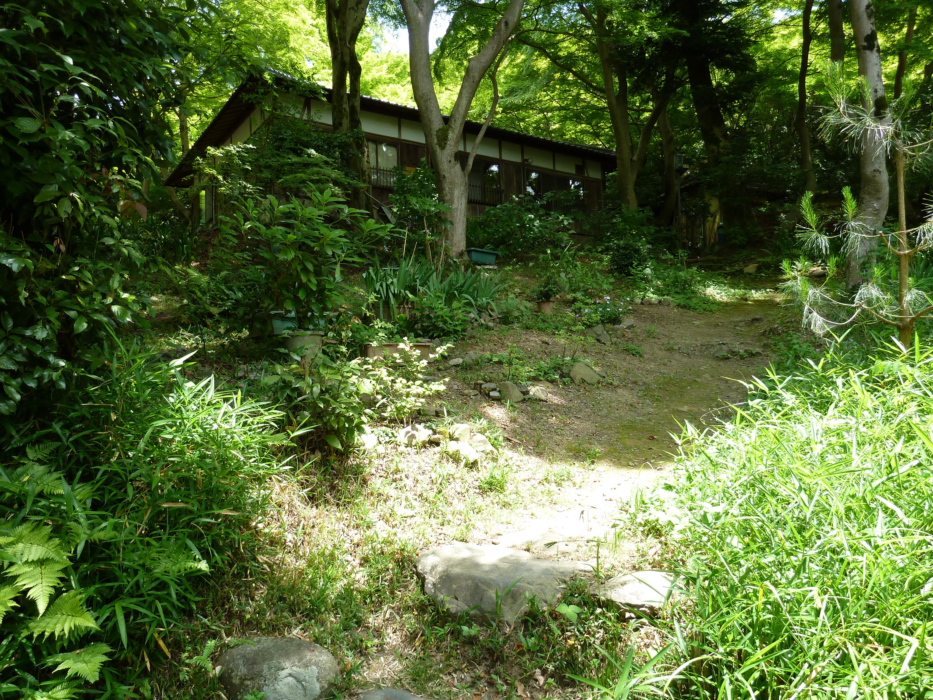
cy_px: 350
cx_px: 466
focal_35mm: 25
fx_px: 674
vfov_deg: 54.9
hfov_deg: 69.4
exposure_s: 1/80
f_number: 3.3
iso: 80
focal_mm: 4.1
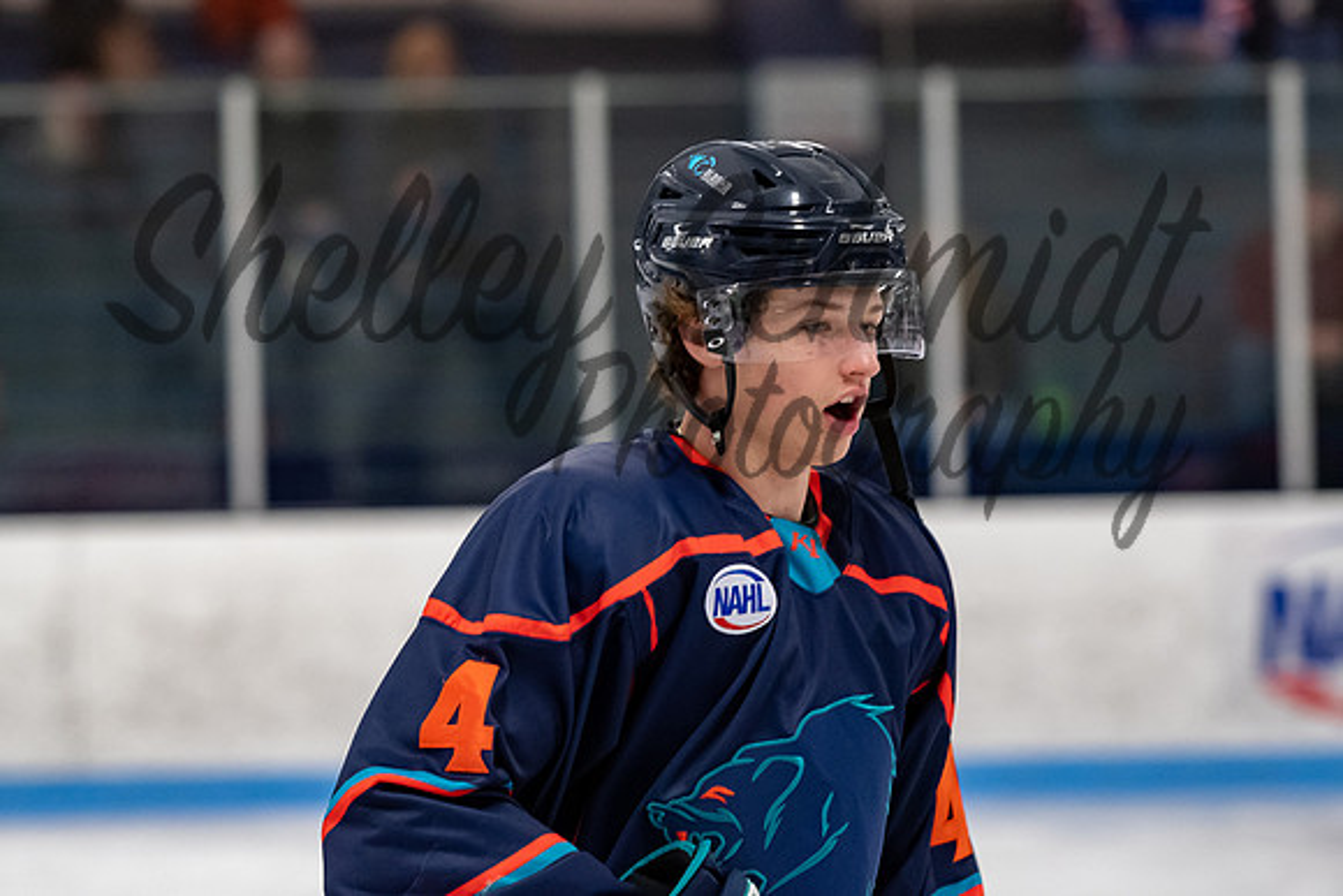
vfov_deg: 6.9
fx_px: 7419
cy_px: 453
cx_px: 631
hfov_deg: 10.3
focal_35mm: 199
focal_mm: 125
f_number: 3.2
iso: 2000
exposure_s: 1/800
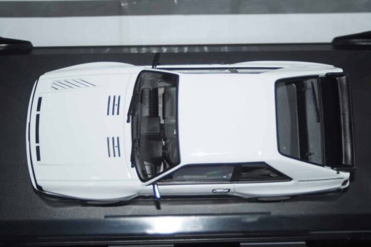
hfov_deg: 27.0
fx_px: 773
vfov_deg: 18.2
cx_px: 186
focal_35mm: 75
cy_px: 124
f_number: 4.5
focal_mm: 50
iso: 200
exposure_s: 1/160
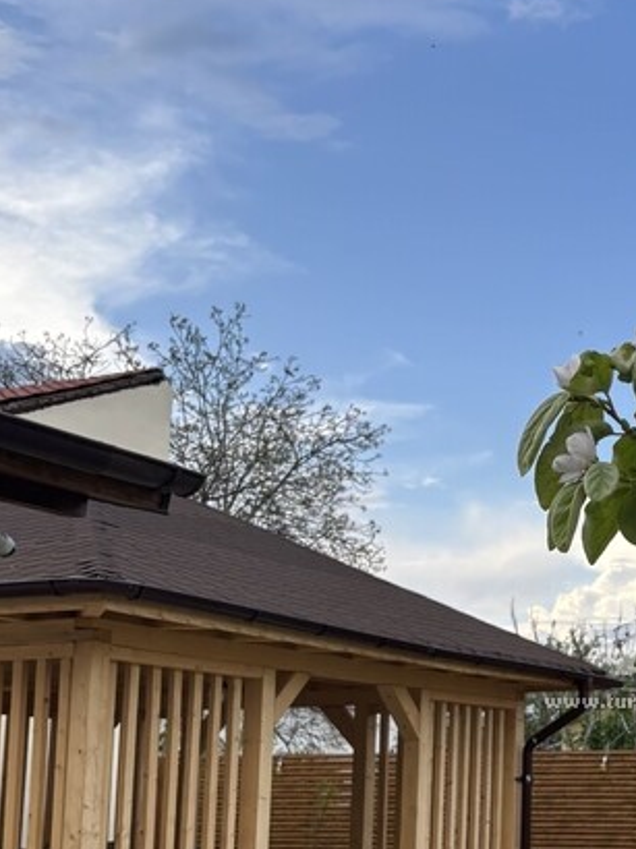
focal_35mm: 65
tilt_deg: +6.9
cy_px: 632
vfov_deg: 29.4
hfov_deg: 21.8
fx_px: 1594
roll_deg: -1.2
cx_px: 626
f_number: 1.6
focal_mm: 5.96
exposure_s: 1/1477
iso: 50
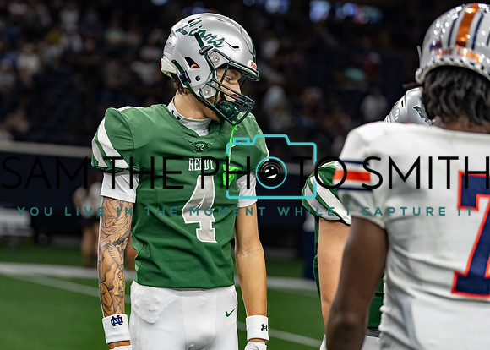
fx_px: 1794
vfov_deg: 11.1
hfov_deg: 15.5
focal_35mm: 129
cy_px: 166
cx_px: 197
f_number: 2.8
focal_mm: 110
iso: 1000
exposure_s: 1/320
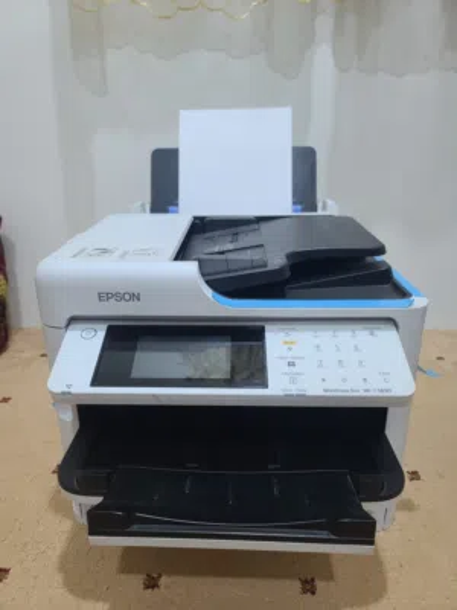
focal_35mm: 25
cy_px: 305
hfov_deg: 54.9
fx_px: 440
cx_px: 228
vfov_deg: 69.4
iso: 320
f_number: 1.8
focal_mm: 7
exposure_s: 1/50
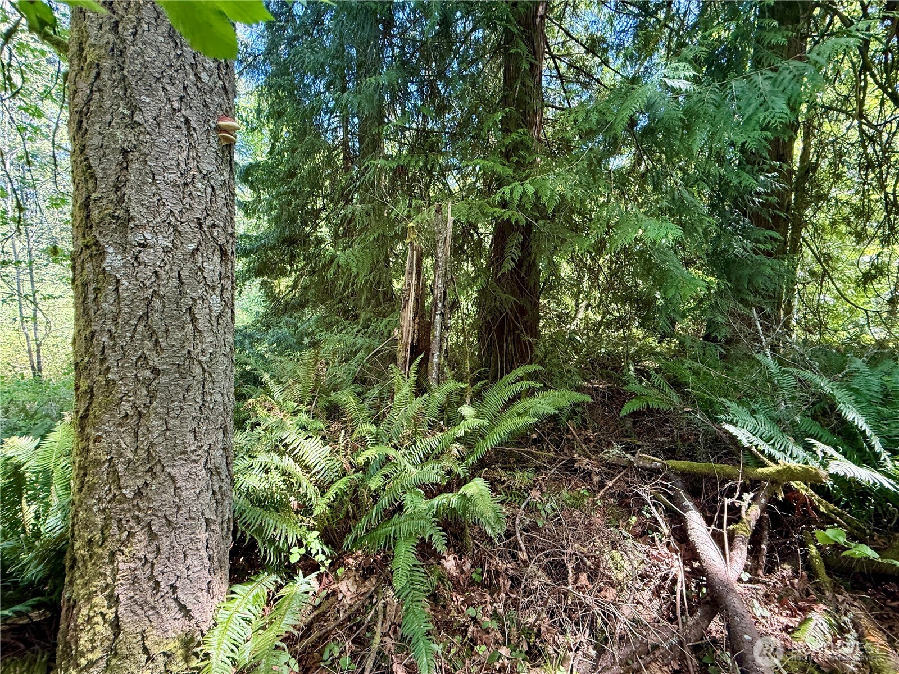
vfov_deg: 85.7
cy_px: 337
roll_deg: +1.2
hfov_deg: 102.1
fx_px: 364
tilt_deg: -8.0
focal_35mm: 14
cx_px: 450
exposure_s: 1/99
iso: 250
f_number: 2.2
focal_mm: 2.22
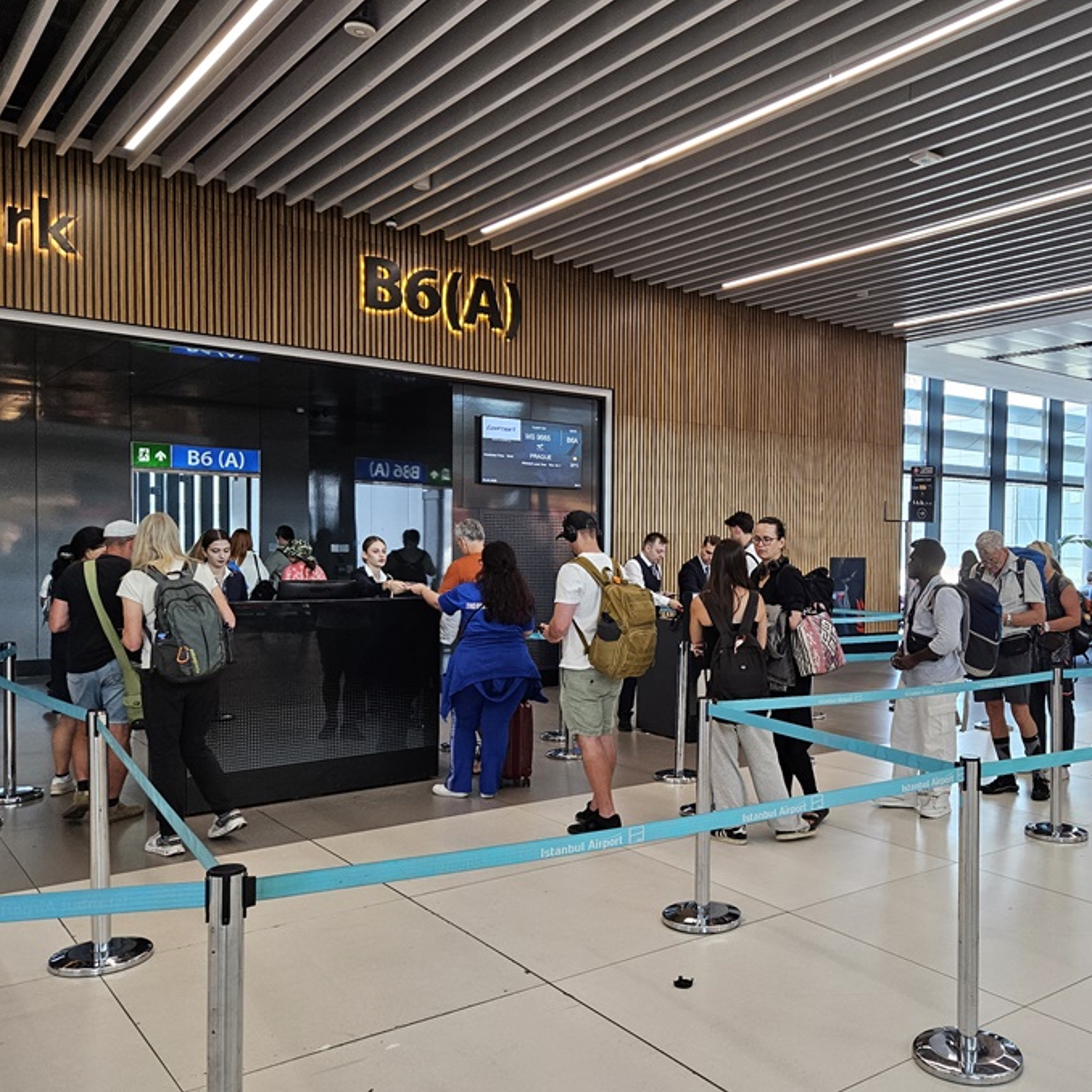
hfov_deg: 52.9
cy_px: 562
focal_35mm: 30
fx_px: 1071
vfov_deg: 54.0
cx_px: 734
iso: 320
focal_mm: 5.4
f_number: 1.8
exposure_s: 1/170
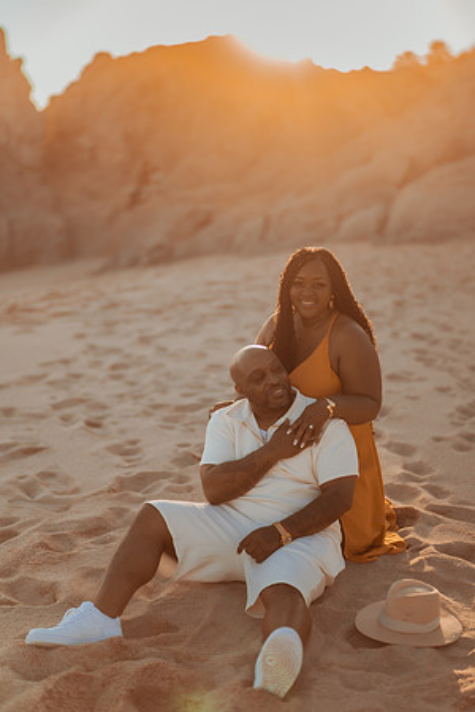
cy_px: 356
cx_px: 238
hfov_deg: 23.4
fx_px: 1148
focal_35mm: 58
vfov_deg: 34.5
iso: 100
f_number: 1.4
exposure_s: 1/2500
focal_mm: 58
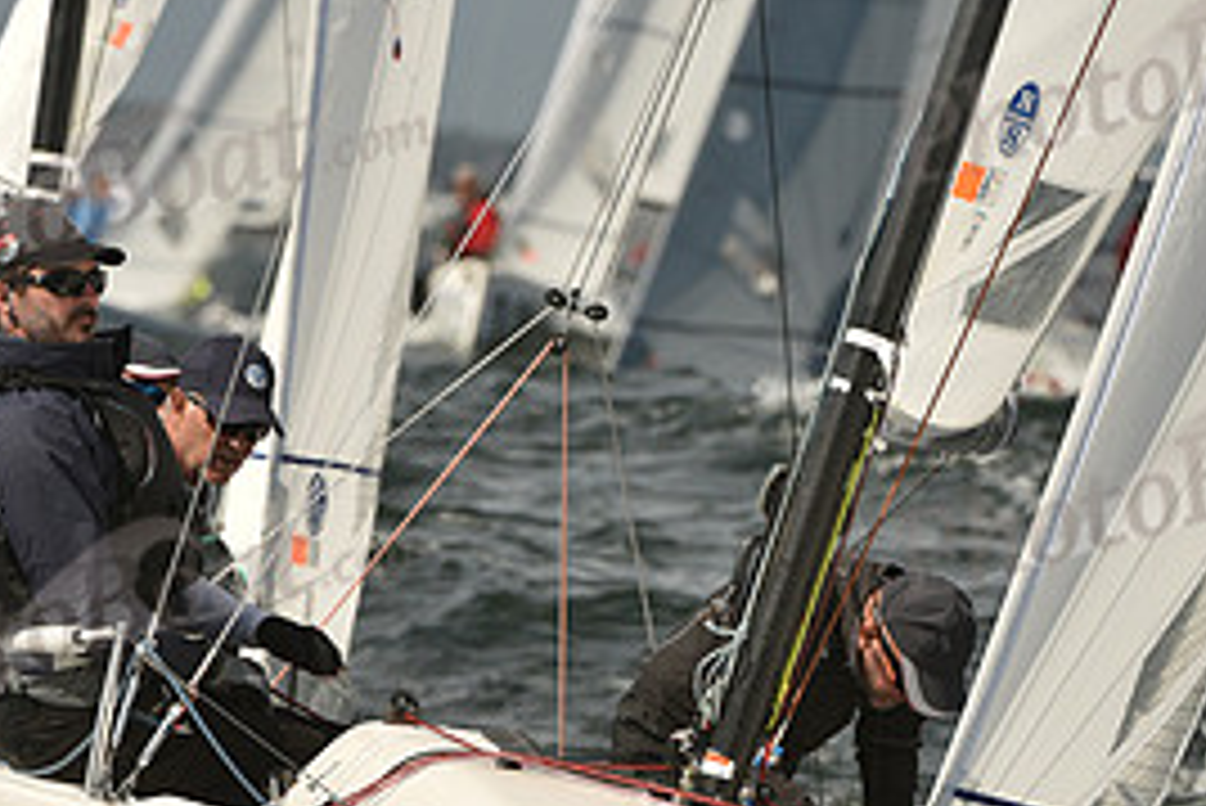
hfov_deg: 2.7
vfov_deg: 1.8
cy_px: 781
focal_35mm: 757
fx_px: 25372
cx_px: 666
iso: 320
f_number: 9
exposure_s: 1/1600
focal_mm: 350
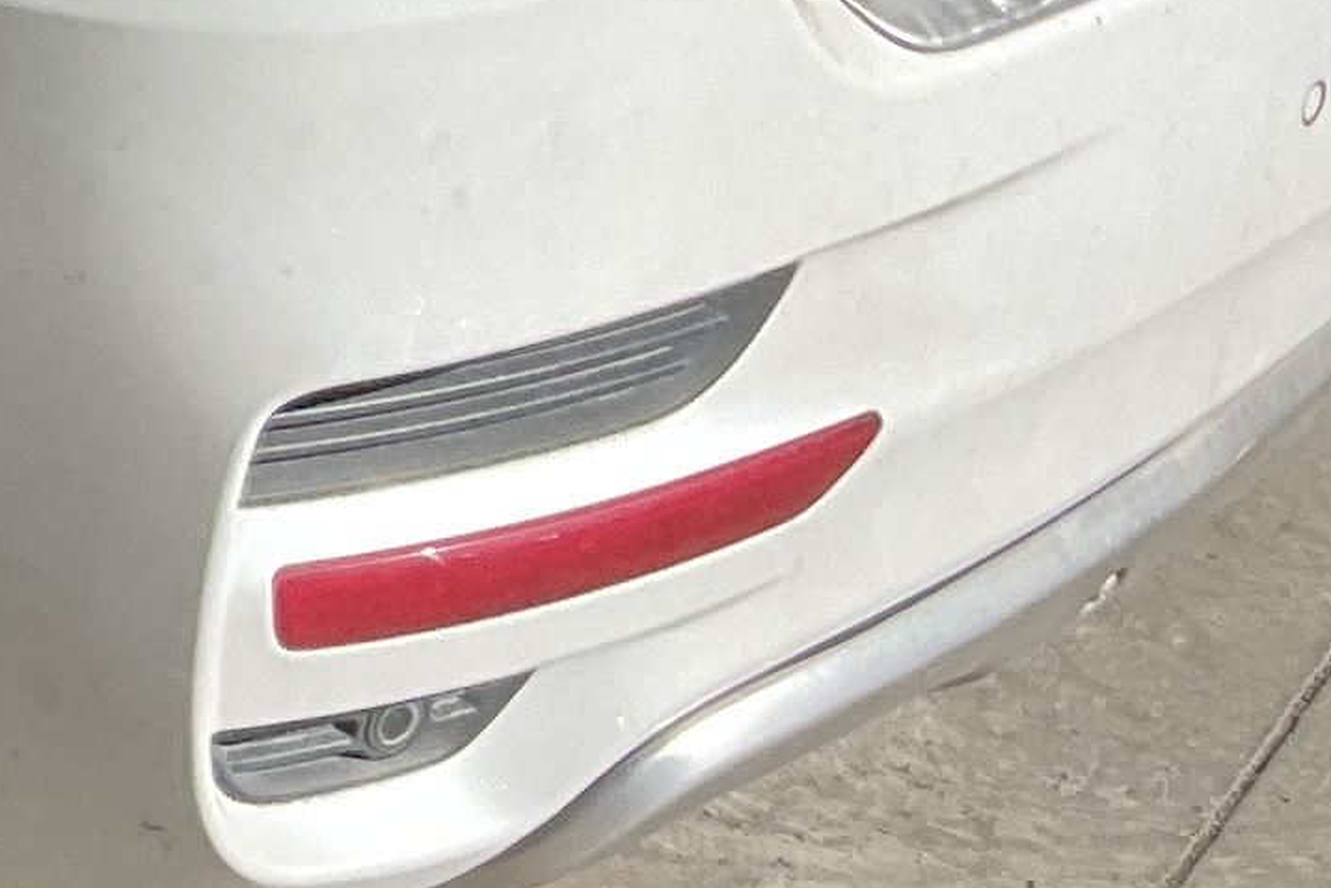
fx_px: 6286
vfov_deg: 7.7
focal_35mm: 170
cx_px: -1411
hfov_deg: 10.9
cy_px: -862
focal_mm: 3
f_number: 1.8
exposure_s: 1/749
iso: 25
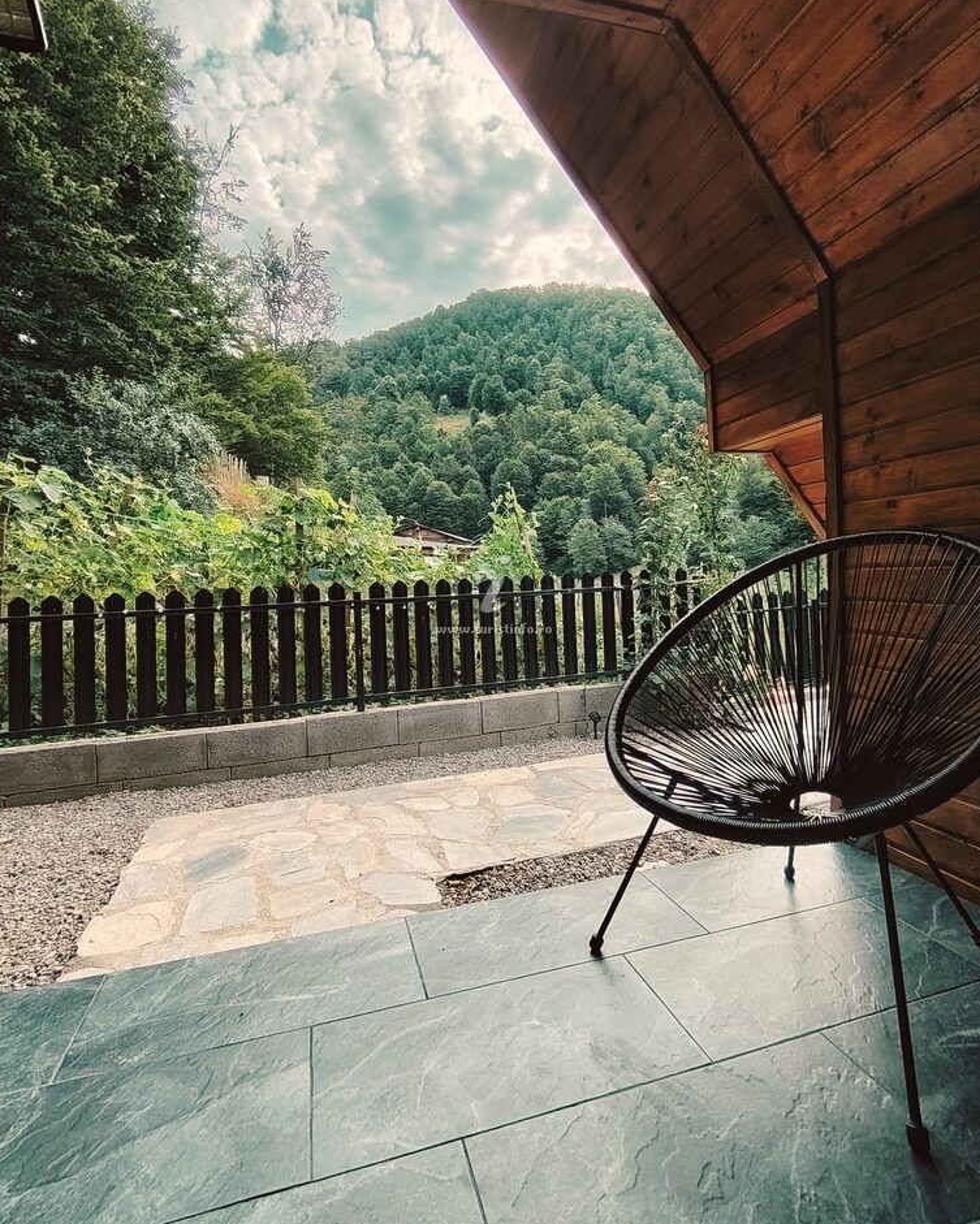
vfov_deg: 89.6
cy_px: 588
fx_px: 616
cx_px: 489
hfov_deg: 77.0
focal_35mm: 17
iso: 100
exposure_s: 1/162
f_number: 2.2
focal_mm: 1.42
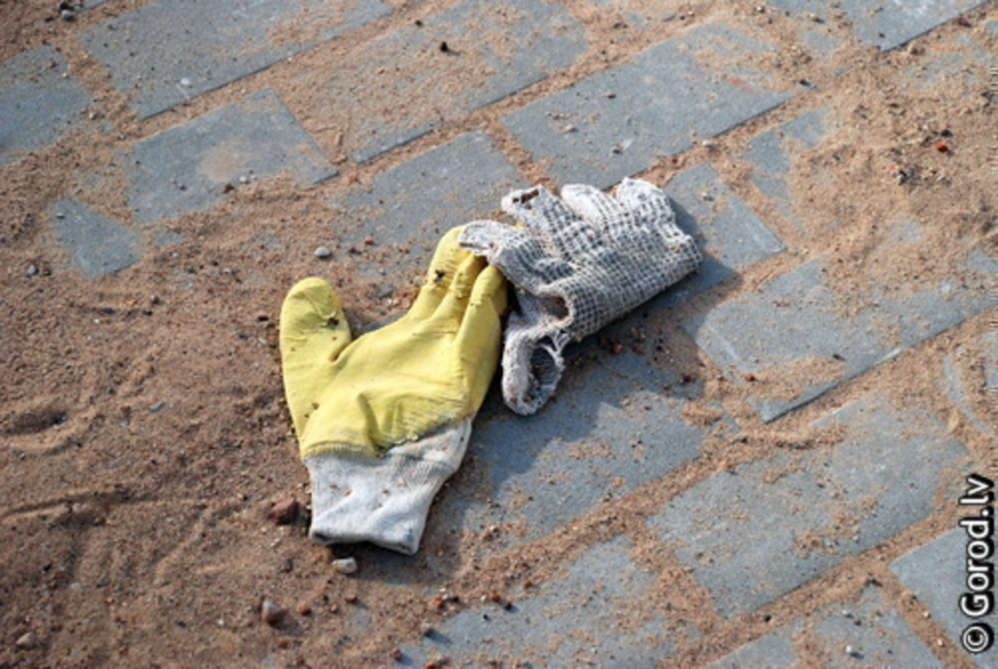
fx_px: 2749
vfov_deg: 13.9
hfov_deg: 20.6
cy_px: 334
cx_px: 499
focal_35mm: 99
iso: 400
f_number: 5.3
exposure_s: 1/750
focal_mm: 66
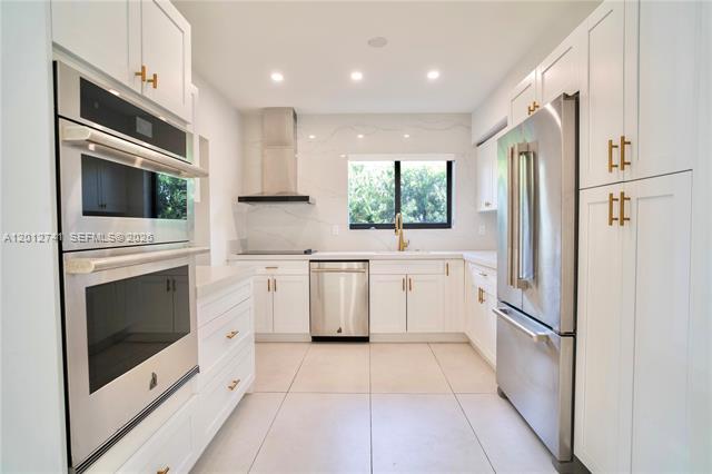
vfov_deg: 67.3
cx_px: 356
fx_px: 356
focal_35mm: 18
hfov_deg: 90.0
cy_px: 237
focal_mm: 18
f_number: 5.6
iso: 800
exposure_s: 1/60
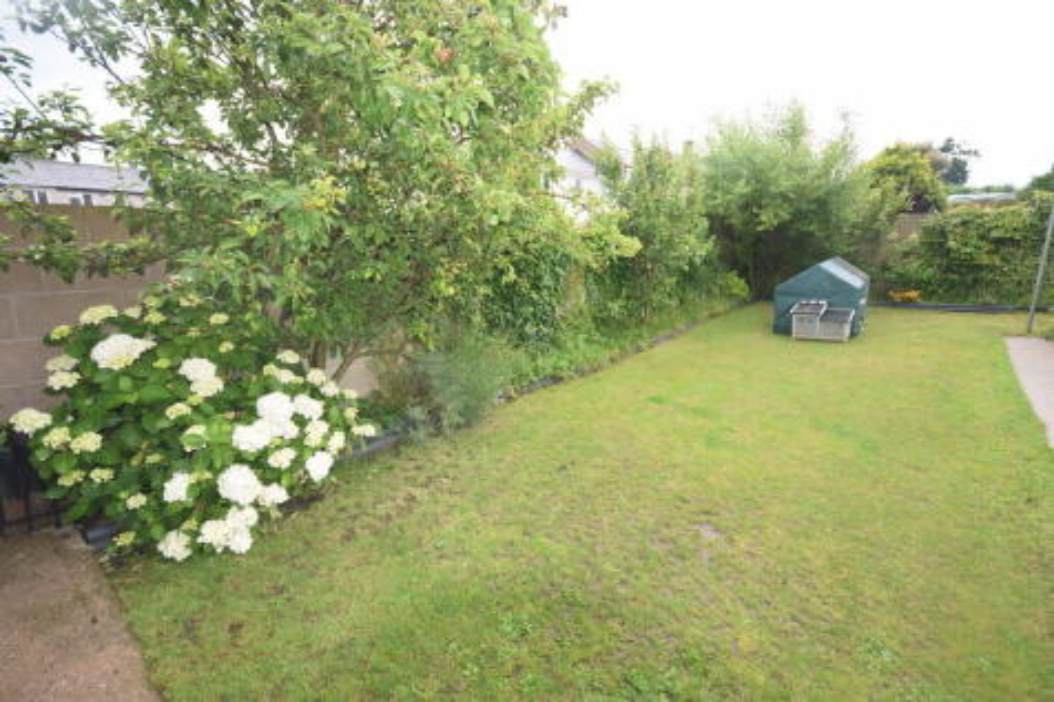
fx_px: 505
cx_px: 527
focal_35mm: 17
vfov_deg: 69.6
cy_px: 351
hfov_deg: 92.5
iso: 200
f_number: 5.6
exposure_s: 1/125
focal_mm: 11.5
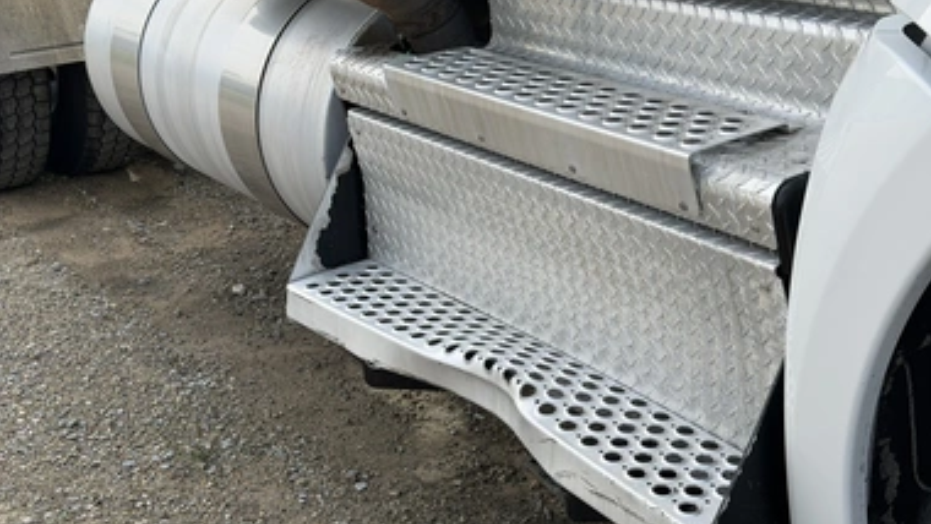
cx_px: 485
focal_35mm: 55
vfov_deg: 21.8
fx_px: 1358
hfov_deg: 37.8
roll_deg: +2.8
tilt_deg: -16.6
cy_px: 245
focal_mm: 6.76
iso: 64
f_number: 1.78
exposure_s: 1/1608
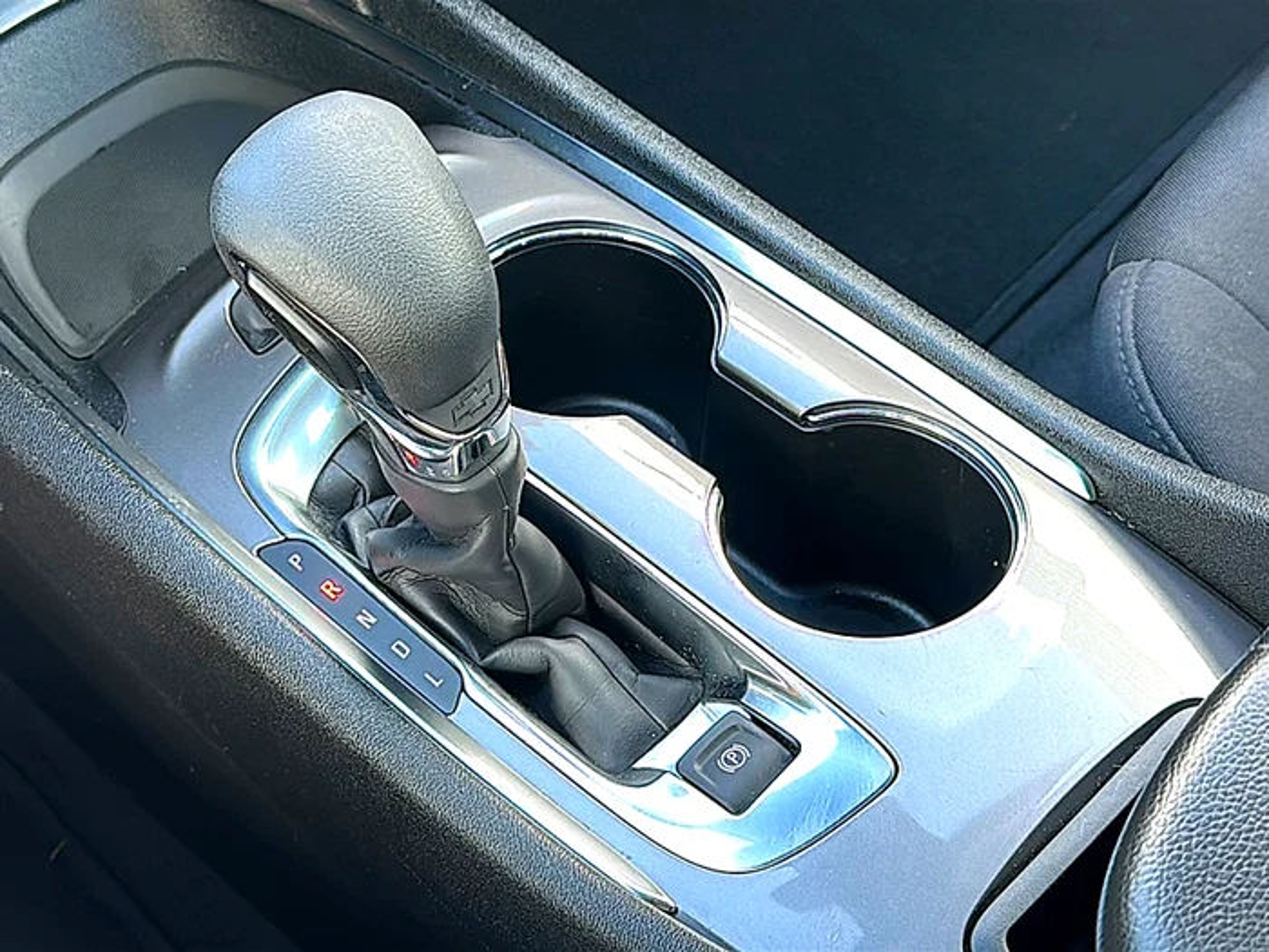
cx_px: 634
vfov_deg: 32.2
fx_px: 1650
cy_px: 476
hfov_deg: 42.1
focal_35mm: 45
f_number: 1.78
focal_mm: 6.86
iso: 50
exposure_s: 1/80
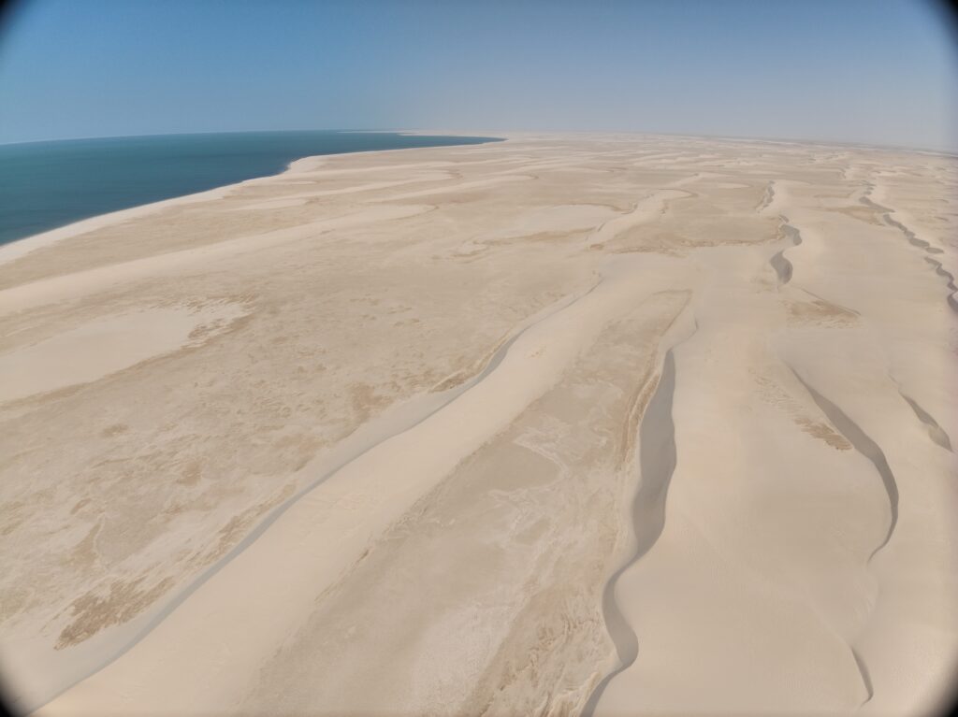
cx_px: 479
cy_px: 358
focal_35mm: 24
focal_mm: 12.29
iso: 100
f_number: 4.5
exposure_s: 1/2000
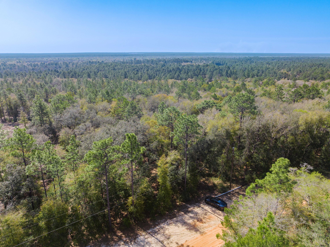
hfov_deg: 71.6
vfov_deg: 56.8
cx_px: 165
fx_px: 229
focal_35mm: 24
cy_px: 124
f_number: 4
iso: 100
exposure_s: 1/2000
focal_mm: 12.29
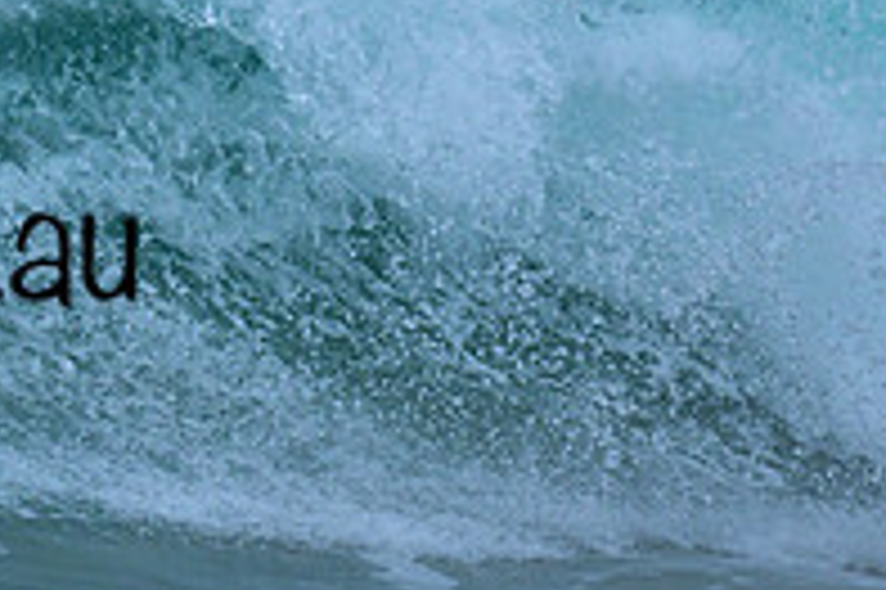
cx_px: -723
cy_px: 158
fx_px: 79819
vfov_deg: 0.4
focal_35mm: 3246
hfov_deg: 0.6
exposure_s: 1/2000
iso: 360
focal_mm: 800
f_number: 6.3
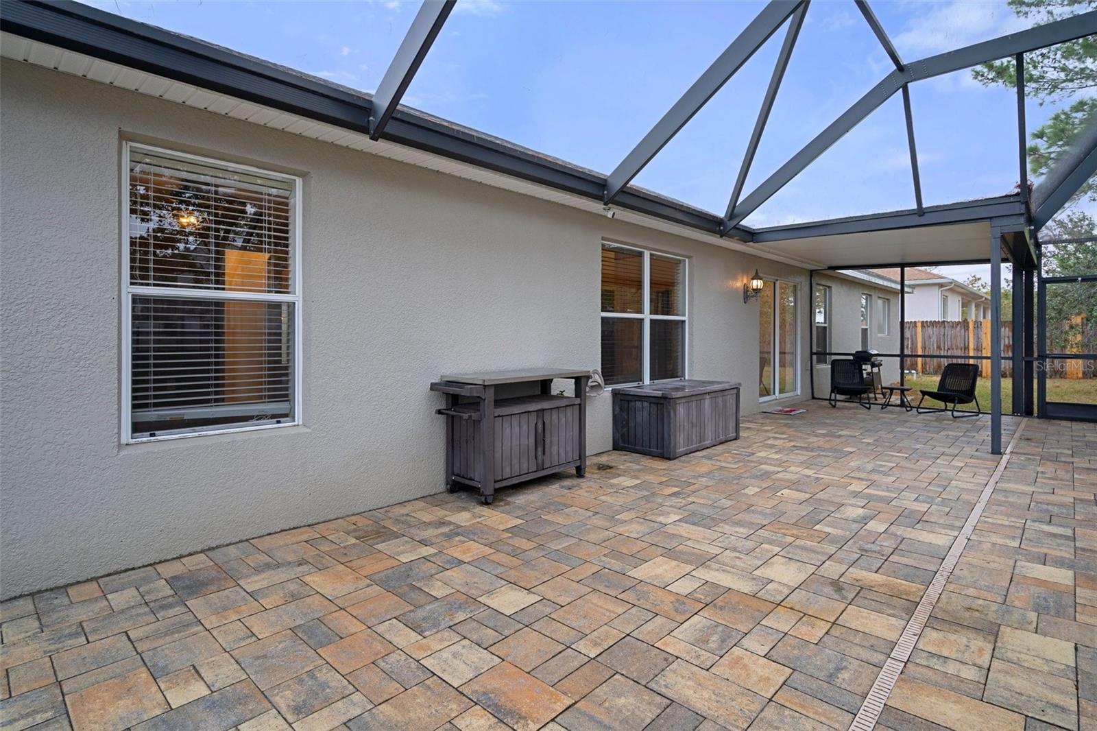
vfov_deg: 70.4
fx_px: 518
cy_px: 366
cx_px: 548
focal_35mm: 17
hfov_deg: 93.3
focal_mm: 17
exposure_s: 1/10
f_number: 8
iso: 320
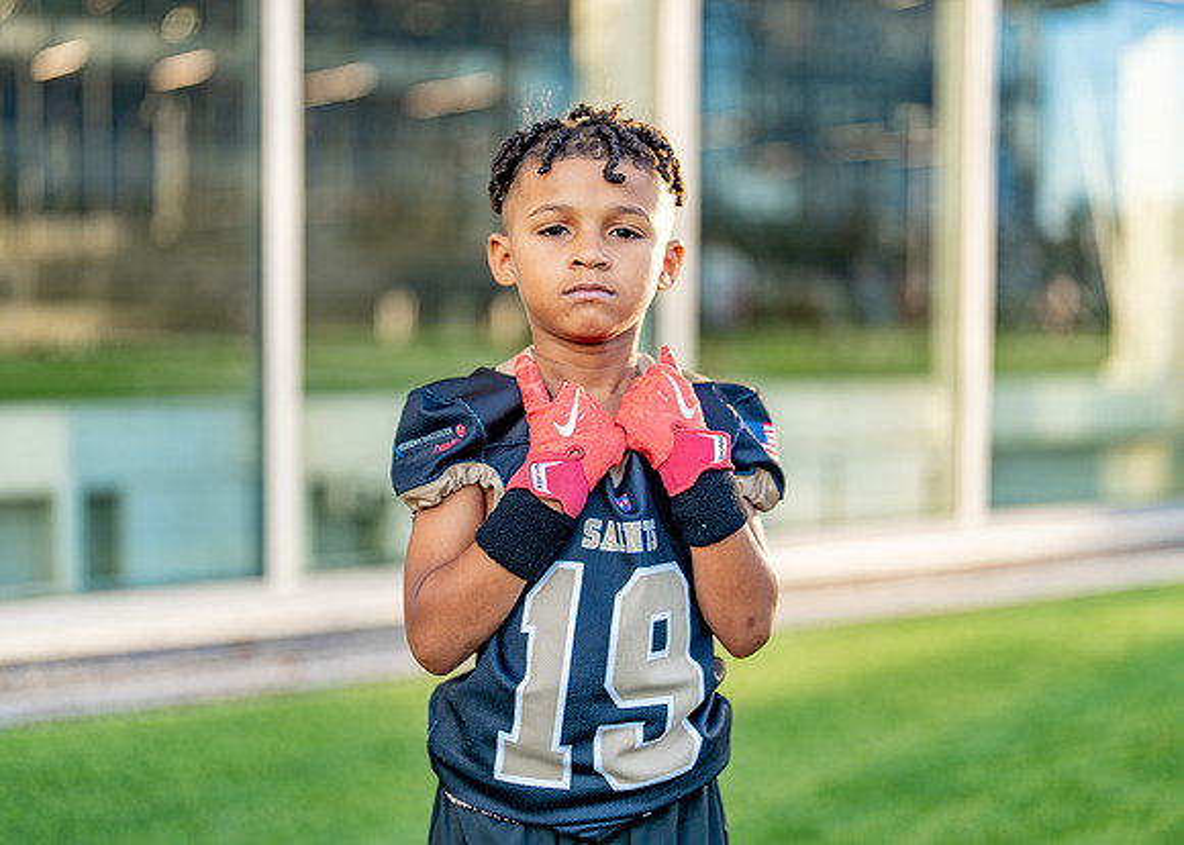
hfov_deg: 36.0
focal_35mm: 54
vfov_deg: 26.1
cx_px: 594
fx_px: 1821
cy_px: 417
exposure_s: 1/640
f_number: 1.2
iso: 100
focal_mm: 50
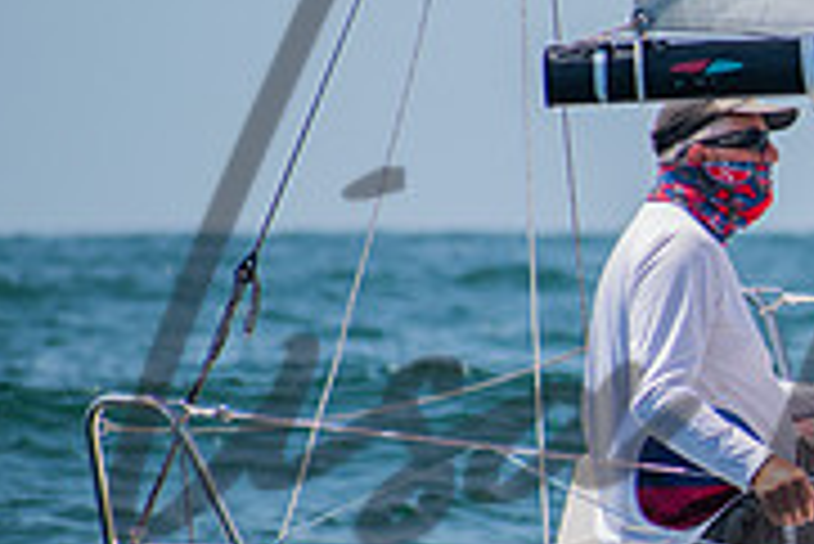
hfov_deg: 2.0
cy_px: 350
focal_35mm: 1029
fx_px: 23285
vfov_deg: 1.3
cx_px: 1163
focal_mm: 200
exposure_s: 1/1000
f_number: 6.3
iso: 200
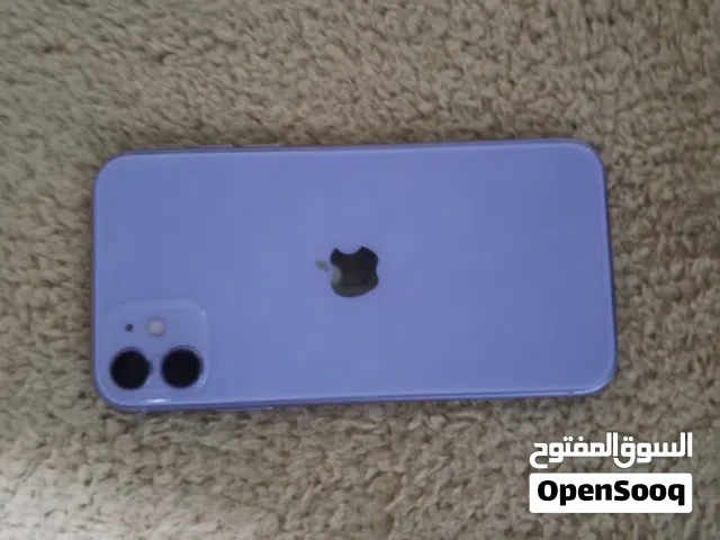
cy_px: 270
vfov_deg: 58.9
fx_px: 478
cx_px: 360
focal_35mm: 23
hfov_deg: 73.9
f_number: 1.6
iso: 8344
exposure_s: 1/14.3
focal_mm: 4.09
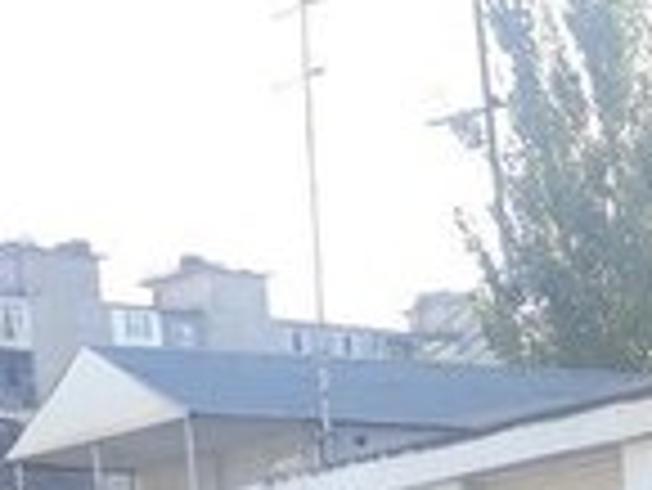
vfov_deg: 11.0
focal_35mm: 123
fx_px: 2319
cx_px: 1308
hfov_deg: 13.6
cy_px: 955
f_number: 1.9
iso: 40
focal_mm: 3.6
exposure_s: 1/355
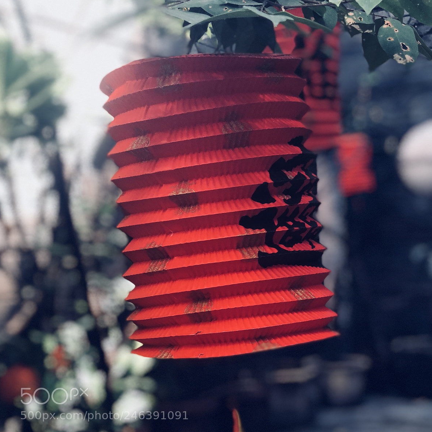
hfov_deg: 27.7
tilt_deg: +7.3
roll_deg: +3.0
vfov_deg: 27.6
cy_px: 153
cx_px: 216
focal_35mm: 62
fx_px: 875
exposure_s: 1/50
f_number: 2.4
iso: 50
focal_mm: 6
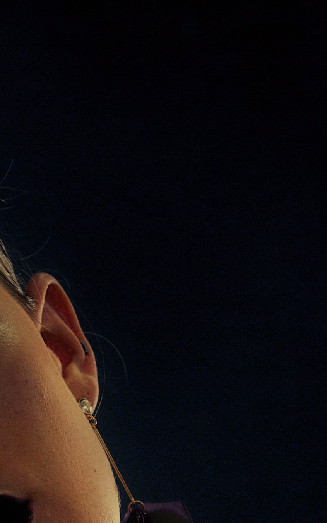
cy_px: 1126
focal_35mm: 294
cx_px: -110
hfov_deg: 4.4
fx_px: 4192
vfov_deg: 6.9
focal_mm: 65
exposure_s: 1/160
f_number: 5
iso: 250
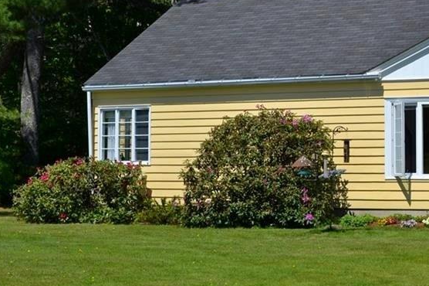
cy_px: 84
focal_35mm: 105
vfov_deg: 13.0
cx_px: 390
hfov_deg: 19.1
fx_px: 1250
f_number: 9
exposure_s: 1/320
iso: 100
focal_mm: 38
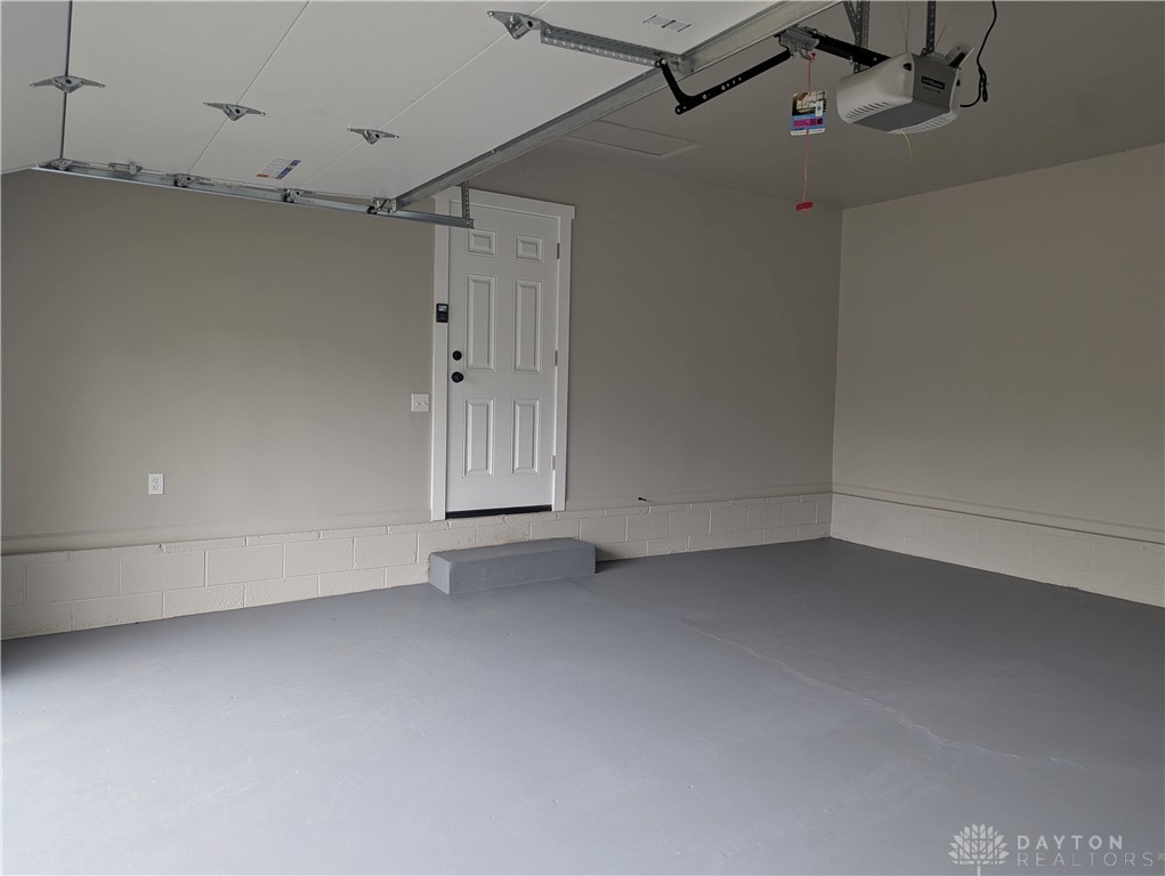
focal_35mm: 24
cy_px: 438
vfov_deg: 56.9
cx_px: 582
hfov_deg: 71.5
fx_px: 809
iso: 48
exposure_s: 1/23.8
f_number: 1.85
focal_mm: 6.81
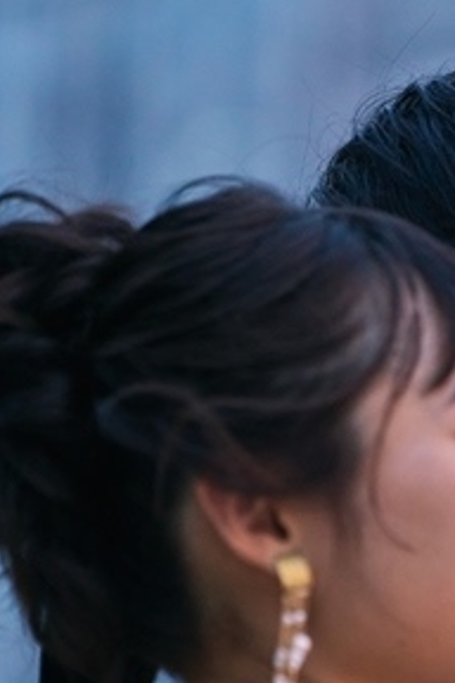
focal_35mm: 464
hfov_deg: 3.0
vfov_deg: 4.4
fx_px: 8796
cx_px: 447
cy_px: 664
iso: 500
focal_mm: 167
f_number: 2.8
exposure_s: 1/200
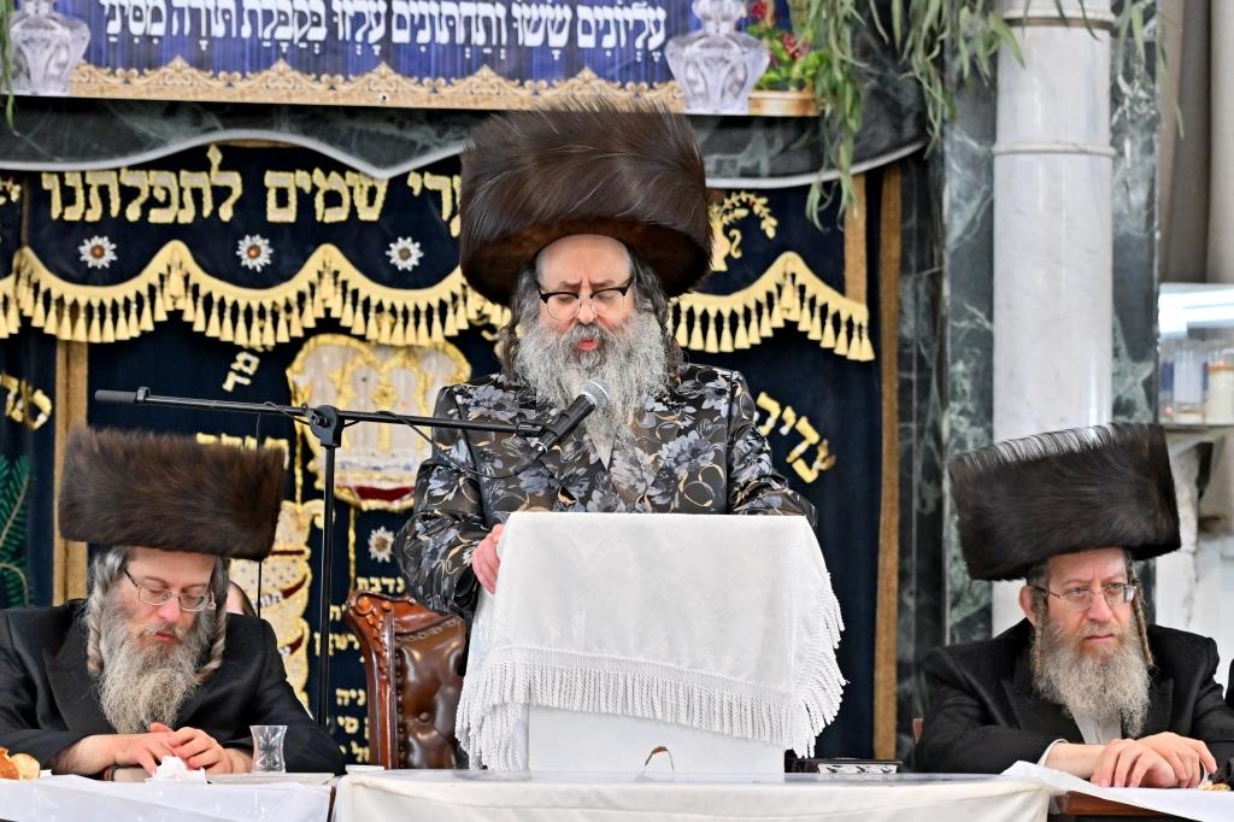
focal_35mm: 180
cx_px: 617
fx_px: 6168
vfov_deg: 7.6
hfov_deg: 11.4
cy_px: 411
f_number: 4
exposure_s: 1/320
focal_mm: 120
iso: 800
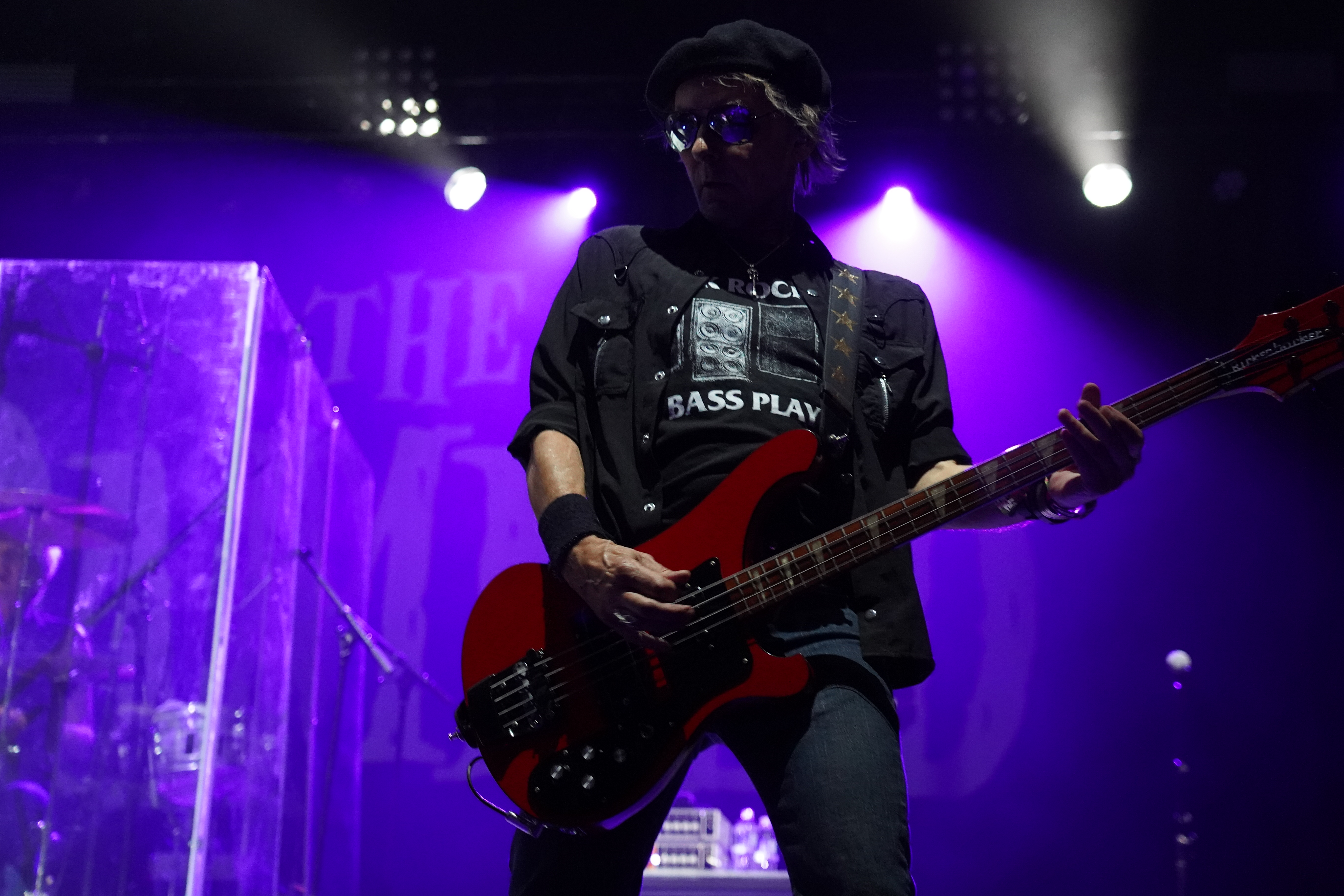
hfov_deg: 31.4
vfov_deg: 21.2
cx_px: 732
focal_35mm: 64
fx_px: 2389
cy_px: 412
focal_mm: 58
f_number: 4
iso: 6400
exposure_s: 1/160
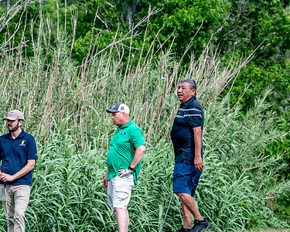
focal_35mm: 435
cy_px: 125
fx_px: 3734
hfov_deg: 4.4
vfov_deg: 3.6
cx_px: 171
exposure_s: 1/2000
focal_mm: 200
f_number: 5.6
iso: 1250
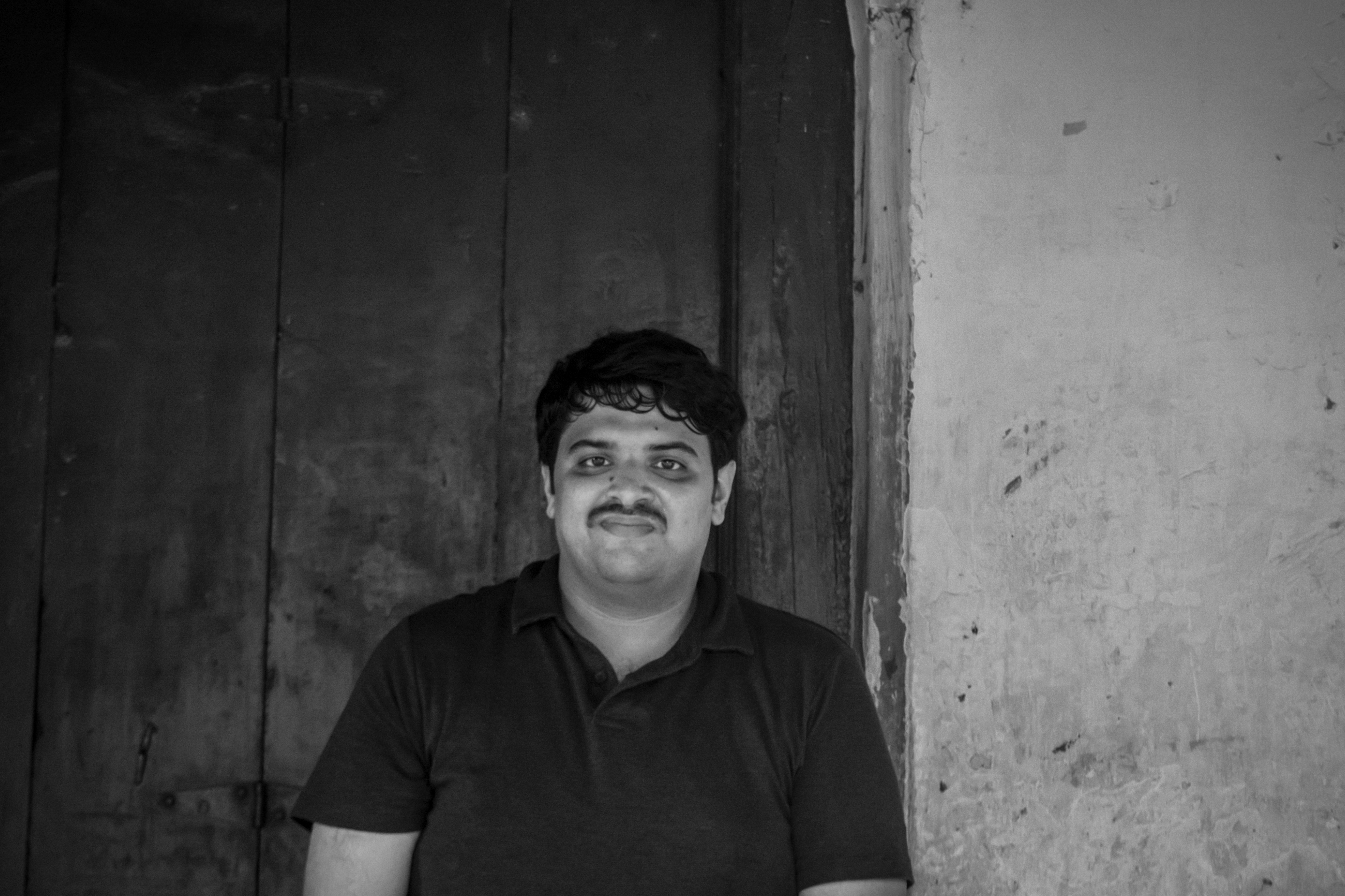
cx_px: 709
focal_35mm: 68
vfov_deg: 20.0
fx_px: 2540
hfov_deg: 29.6
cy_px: 427
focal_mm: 42
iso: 720
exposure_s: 1/60
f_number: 5
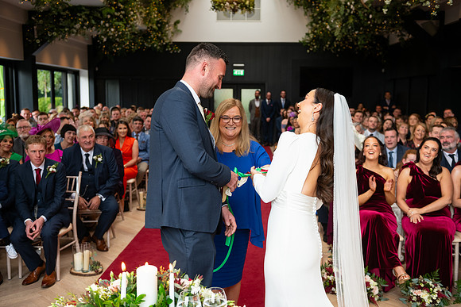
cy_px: 154
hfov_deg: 48.4
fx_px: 512
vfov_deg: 33.4
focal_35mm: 40
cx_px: 230
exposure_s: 1/160
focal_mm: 40
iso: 640
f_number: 3.5
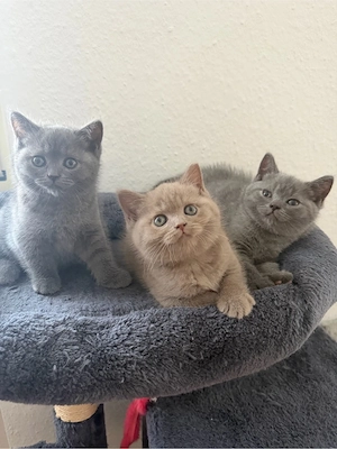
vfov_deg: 71.6
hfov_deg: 56.8
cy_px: 224
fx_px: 312
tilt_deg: -17.8
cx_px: 168
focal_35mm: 24
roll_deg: +0.4
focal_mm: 6.76
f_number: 1.78
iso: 640
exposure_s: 1/60
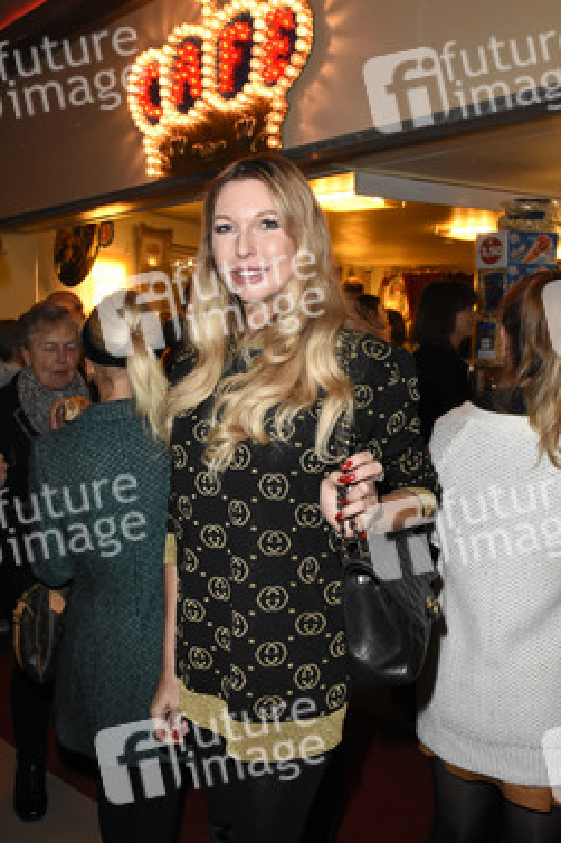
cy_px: 416
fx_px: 819
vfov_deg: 54.5
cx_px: 275
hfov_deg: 37.8
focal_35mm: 35
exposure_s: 1/100
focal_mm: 22
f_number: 6.3
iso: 3200
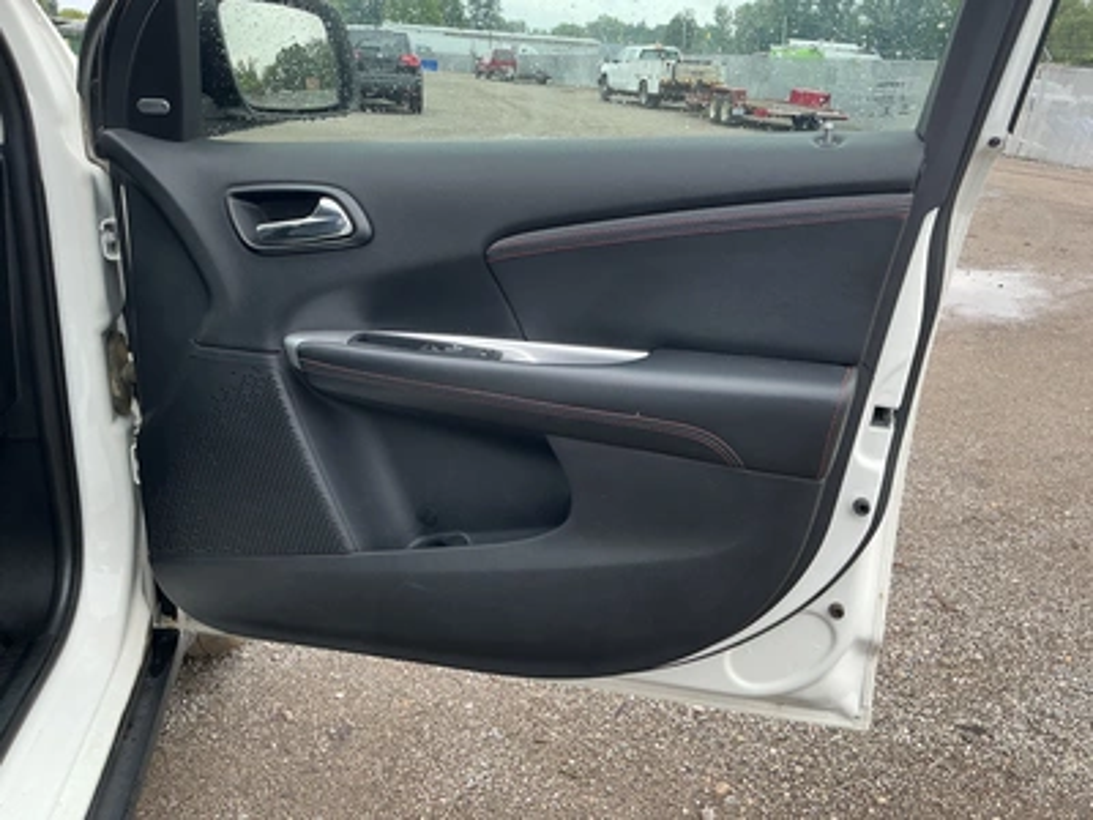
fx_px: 884
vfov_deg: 49.7
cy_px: 410
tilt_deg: -18.5
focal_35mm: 28
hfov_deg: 63.4
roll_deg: -2.7
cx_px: 546
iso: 20
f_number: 1.8
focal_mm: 3
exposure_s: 1/233
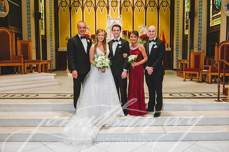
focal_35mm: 32
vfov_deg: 41.1
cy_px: 76
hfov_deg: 58.7
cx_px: 114
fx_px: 203
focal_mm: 32
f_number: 5
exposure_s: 1/160
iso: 1600
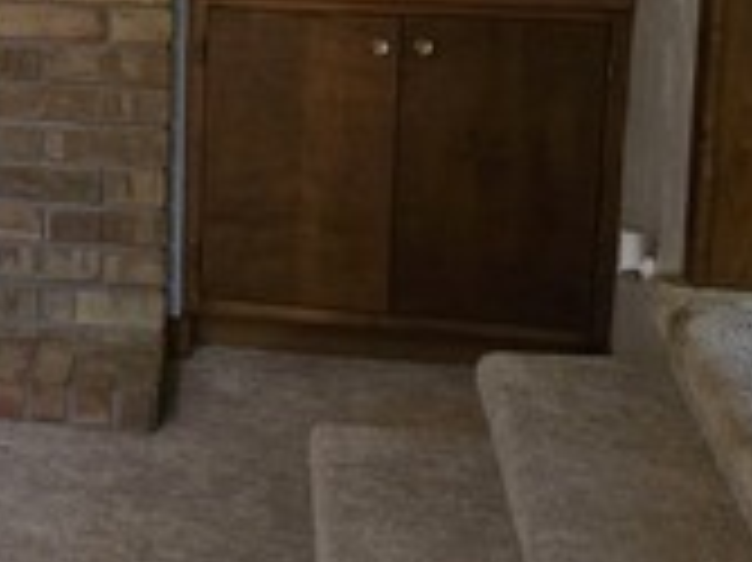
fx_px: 1997
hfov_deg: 19.1
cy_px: -112
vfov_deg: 15.5
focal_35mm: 92
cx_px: -322
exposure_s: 1/60
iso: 1600
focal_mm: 6.3
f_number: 1.7
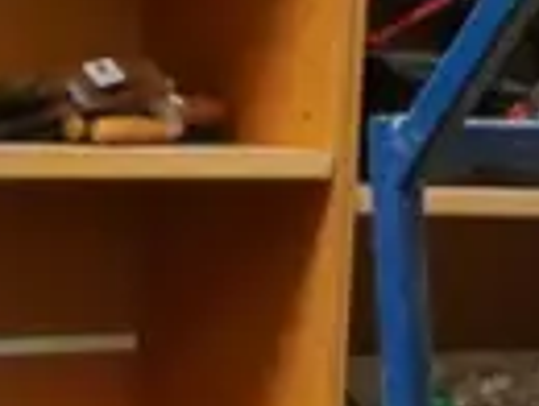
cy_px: 1483
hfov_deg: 8.4
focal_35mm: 236
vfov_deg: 5.6
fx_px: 3682
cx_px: 398
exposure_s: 1/250
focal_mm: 15
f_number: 5.6
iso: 6400
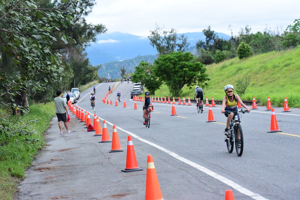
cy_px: 100
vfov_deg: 14.4
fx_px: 792
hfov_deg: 21.4
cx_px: 150
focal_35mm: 95
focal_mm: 95
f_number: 11
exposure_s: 1/2000
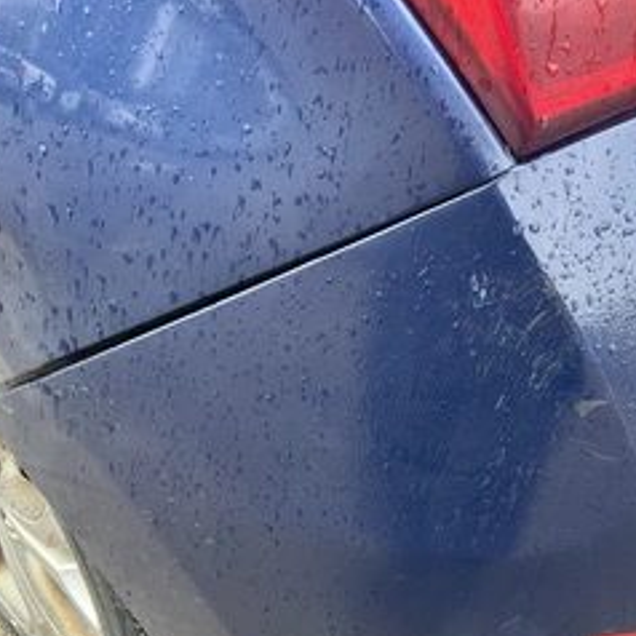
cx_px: 452
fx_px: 894
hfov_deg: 38.5
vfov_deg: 38.9
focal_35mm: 43
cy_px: 393
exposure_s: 1/175
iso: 25
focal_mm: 3
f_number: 1.8
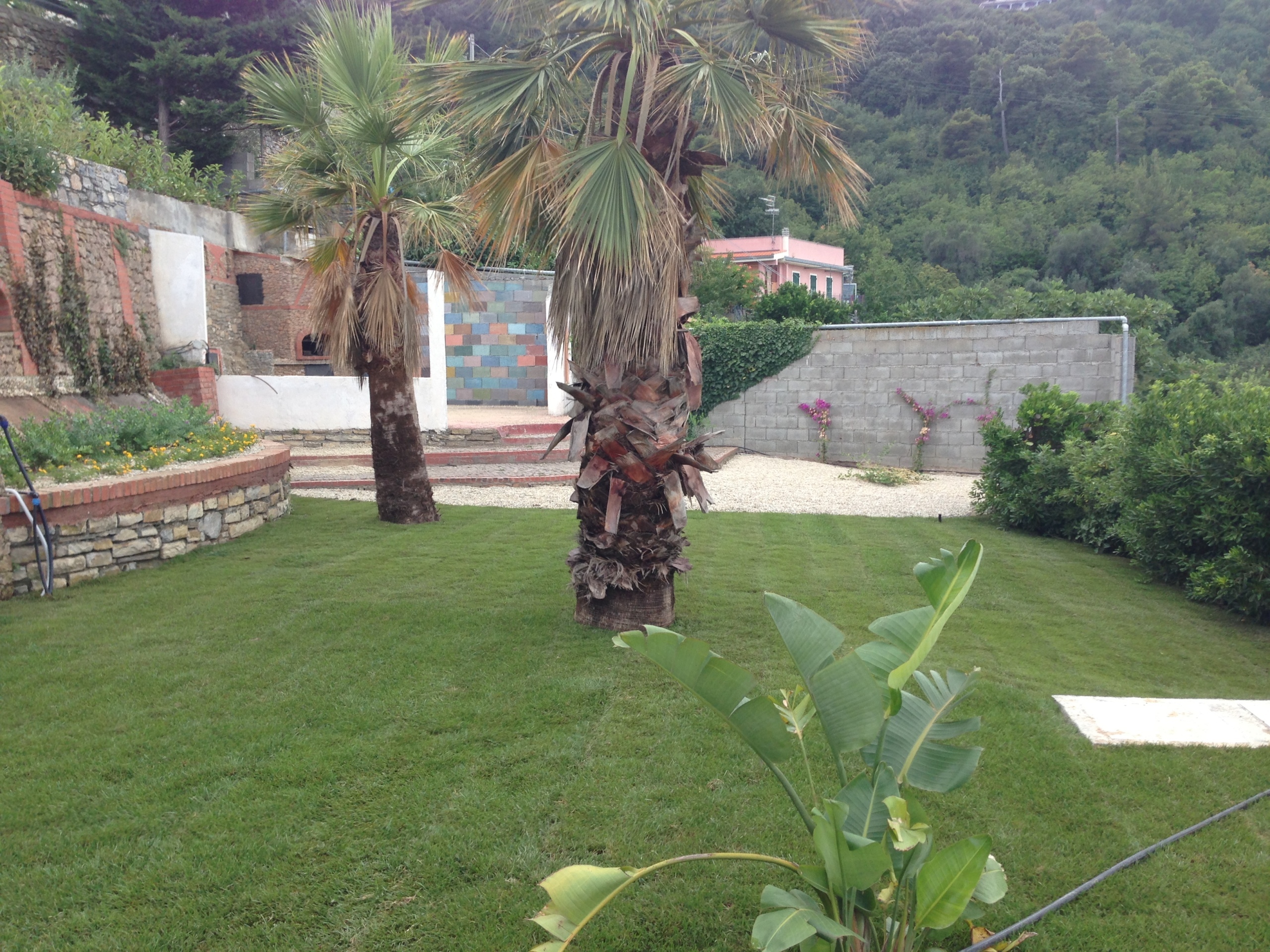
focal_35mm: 33
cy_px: 476
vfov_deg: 42.9
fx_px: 1211
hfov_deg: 55.4
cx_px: 635
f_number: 2.4
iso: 50
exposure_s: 1/371
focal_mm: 4.13
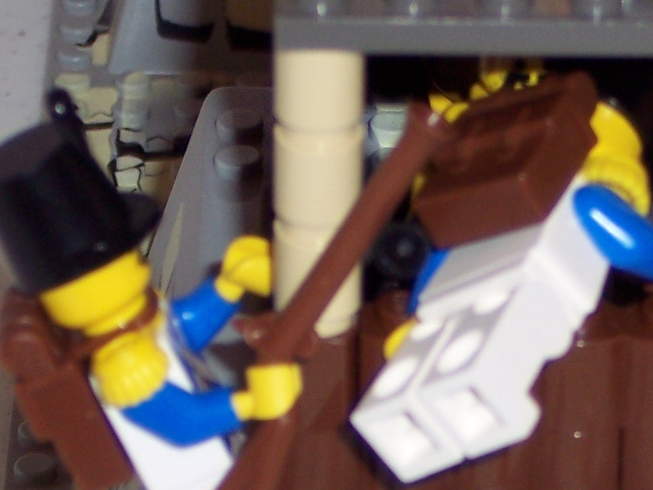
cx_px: 592
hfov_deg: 7.4
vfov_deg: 5.6
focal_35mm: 267
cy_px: 424
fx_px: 5037
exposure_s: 1/90
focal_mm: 18.7
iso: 100
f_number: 4.1
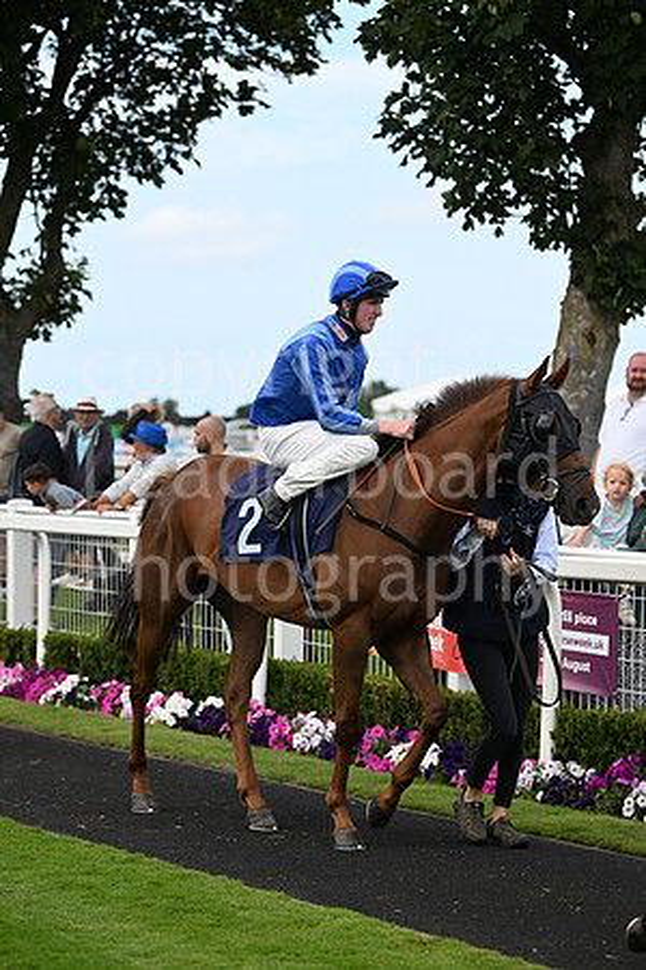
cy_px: 485
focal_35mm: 116
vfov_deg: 17.6
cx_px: 323
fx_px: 3122
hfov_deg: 11.8
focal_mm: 116
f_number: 4
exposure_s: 1/6400
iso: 1250
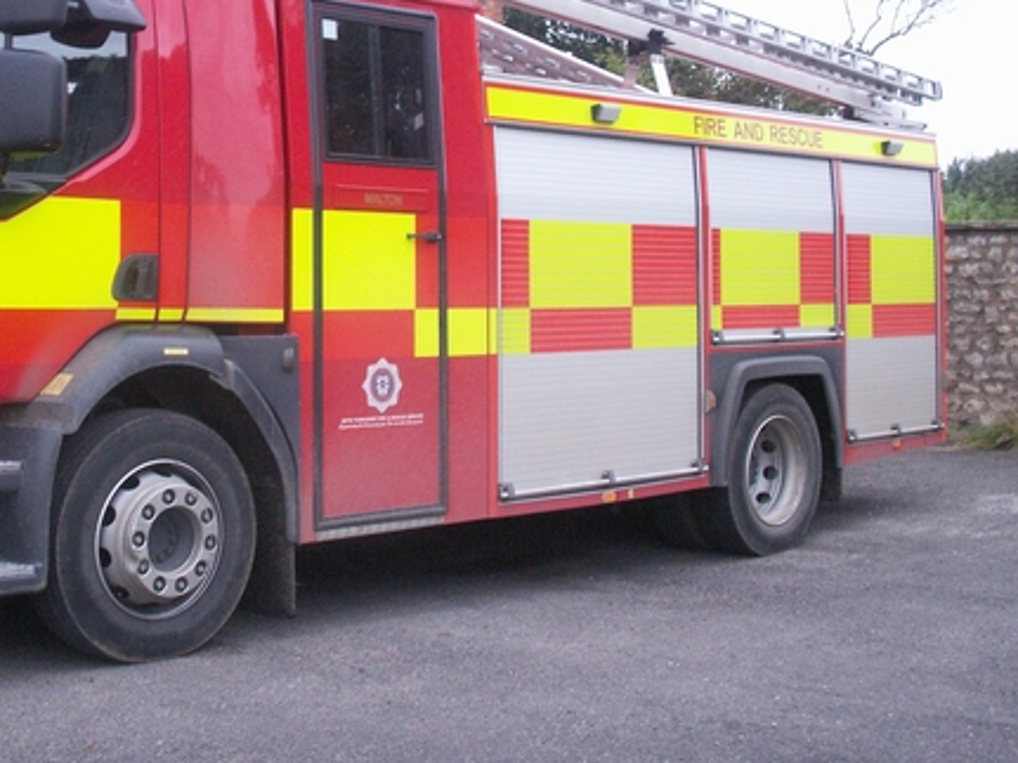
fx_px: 1617
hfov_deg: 34.5
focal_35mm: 55
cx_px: 300
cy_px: 229
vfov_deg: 26.3
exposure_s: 1/40
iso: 160
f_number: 3.5
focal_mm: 7.7
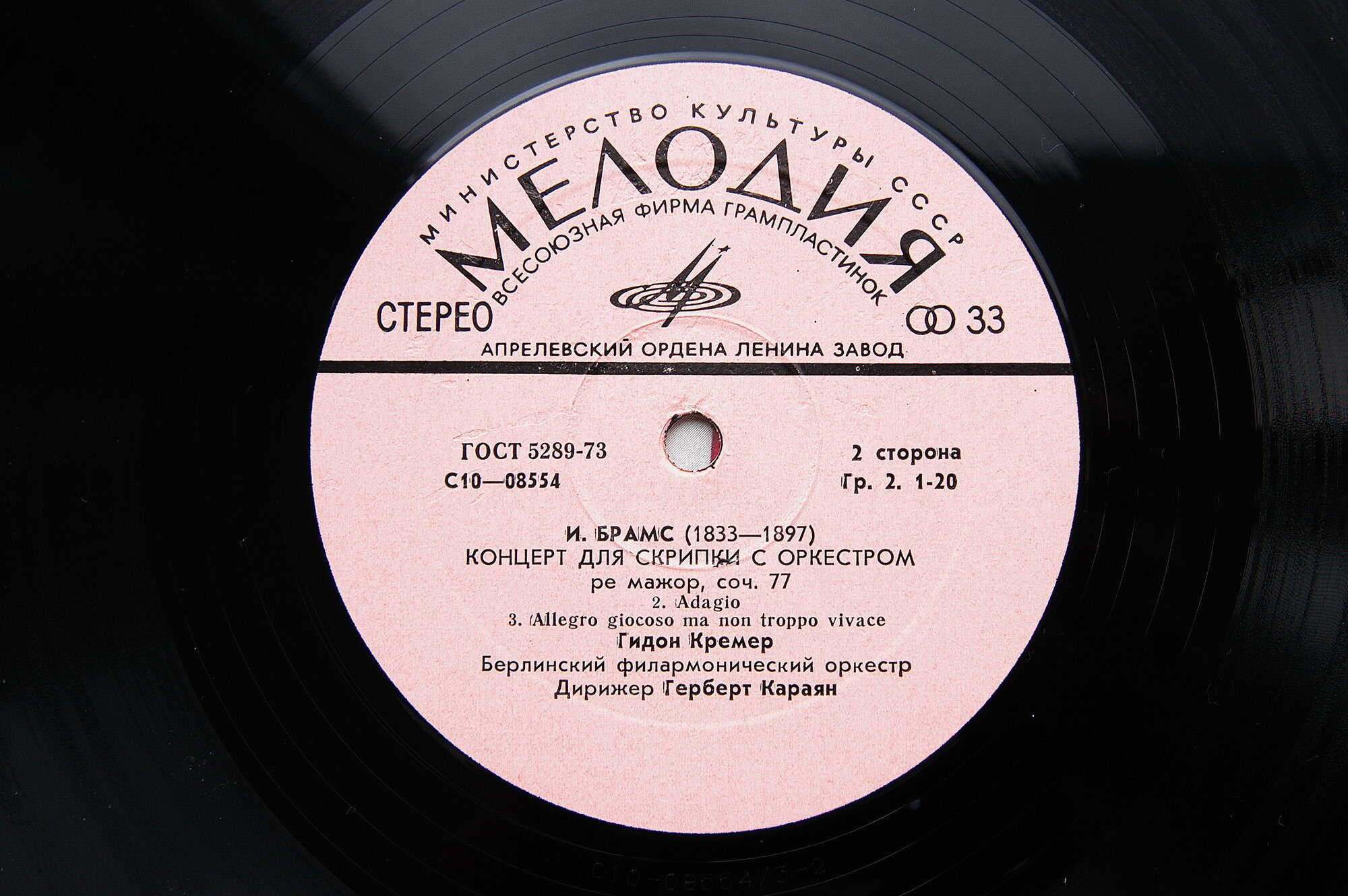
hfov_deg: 37.9
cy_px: 448
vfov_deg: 25.7
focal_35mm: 52
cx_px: 674
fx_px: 1964
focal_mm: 35
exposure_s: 1/80
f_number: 4.5
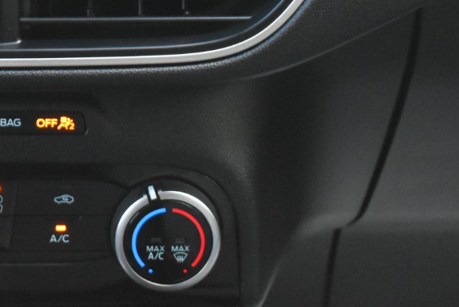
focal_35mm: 123
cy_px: -83
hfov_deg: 16.3
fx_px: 1574
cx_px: 2
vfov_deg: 10.9
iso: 3200
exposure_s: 1/200
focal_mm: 29
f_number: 4.2
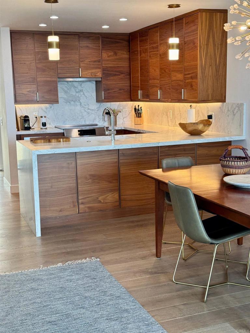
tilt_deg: -8.6
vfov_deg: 39.7
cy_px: 166
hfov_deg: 30.3
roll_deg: +1.1
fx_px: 462
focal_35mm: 48
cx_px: 125
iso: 100
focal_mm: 6.76
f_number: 1.78
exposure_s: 1/120
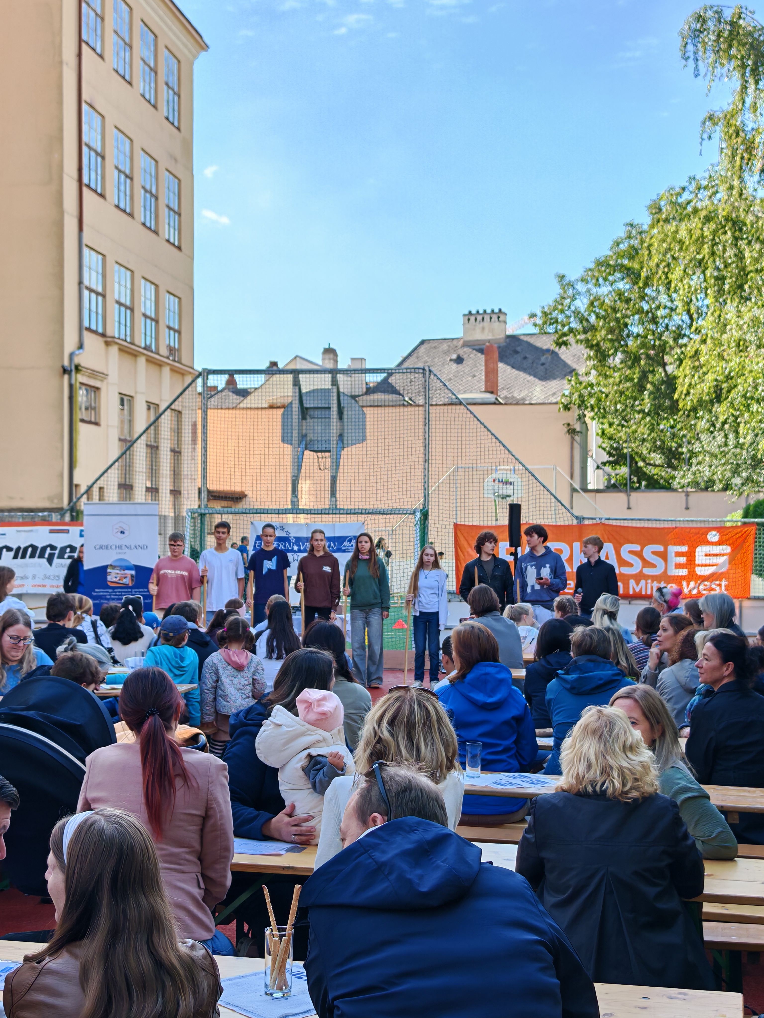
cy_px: 509
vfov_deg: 34.3
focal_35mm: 56
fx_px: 1648
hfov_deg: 26.1
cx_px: 382
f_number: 2
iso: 50
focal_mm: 6.83
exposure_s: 1/400
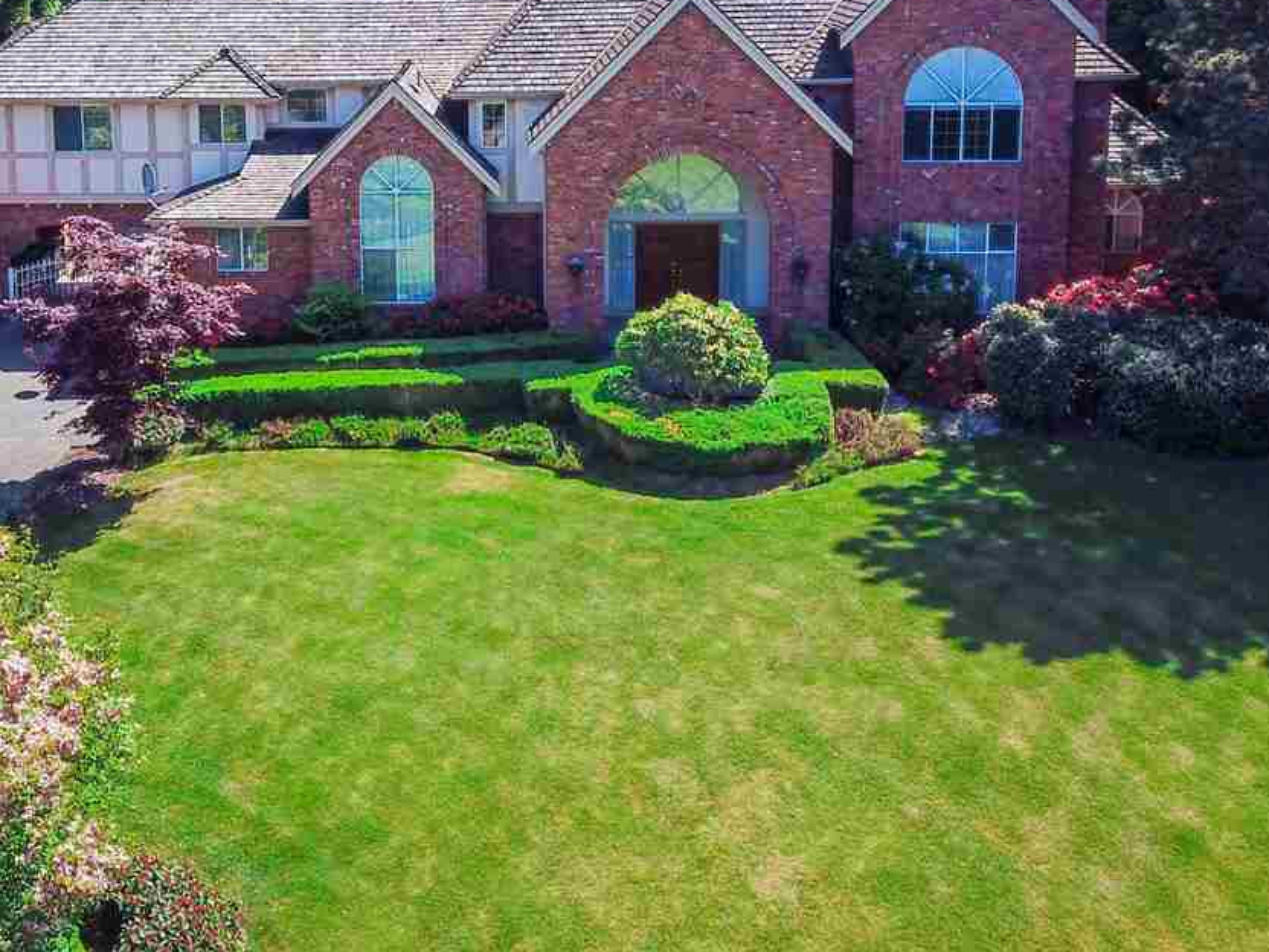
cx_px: 438
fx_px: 1466
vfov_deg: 35.2
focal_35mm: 40
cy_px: 246
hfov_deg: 46.2
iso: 100
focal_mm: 4.73
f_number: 2.2
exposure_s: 1/941
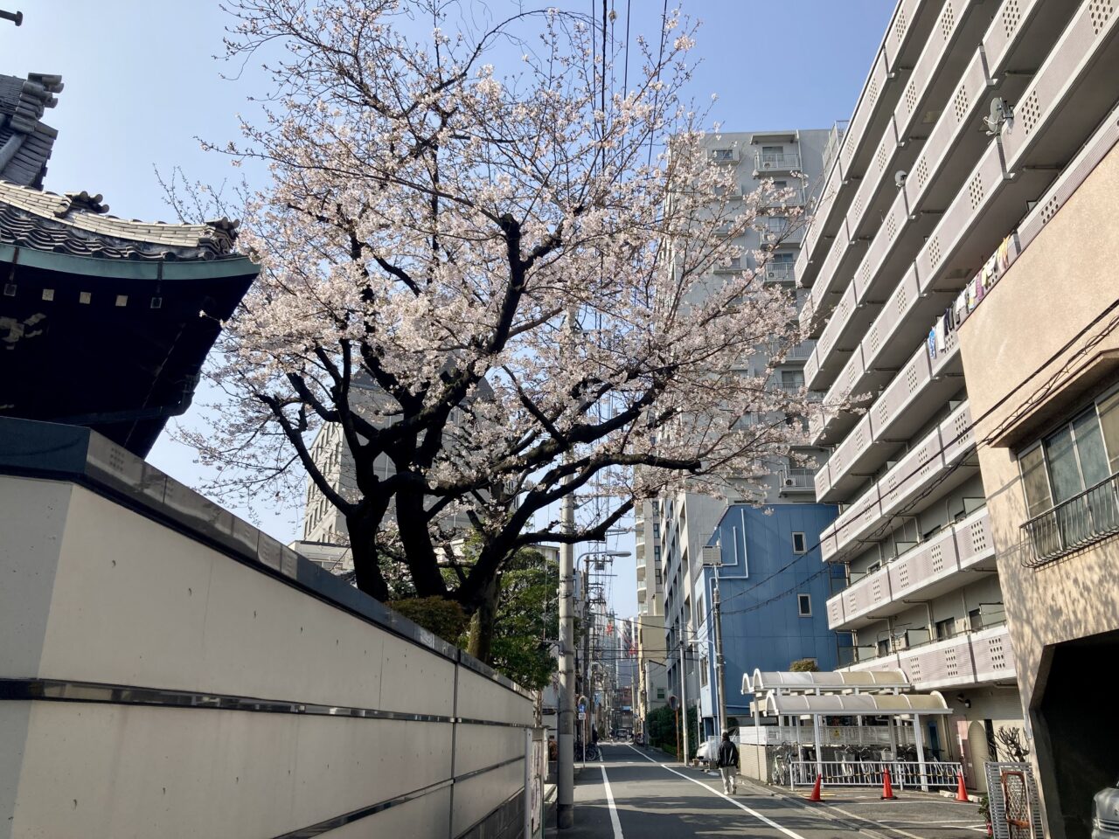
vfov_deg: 49.7
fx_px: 905
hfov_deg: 63.4
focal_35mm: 28
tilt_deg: +19.3
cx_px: 560
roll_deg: -0.4
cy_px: 420
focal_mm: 3.99
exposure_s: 1/1715
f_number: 1.8
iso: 20
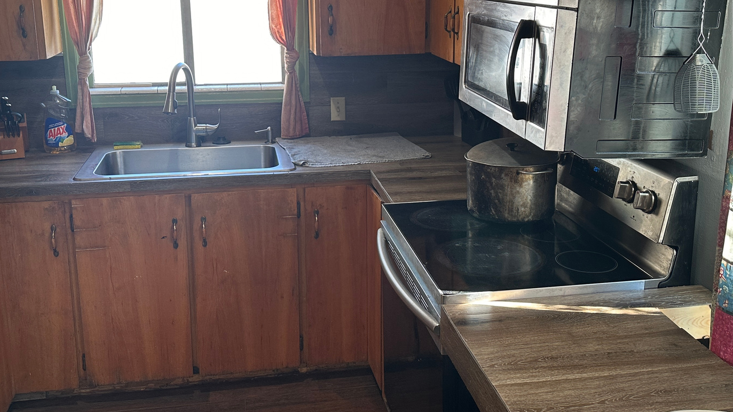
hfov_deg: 51.6
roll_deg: +0.3
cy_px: 139
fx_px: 758
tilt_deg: -11.1
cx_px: 362
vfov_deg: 30.2
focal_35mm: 39
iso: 125
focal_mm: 6.86
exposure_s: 1/120
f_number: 1.78
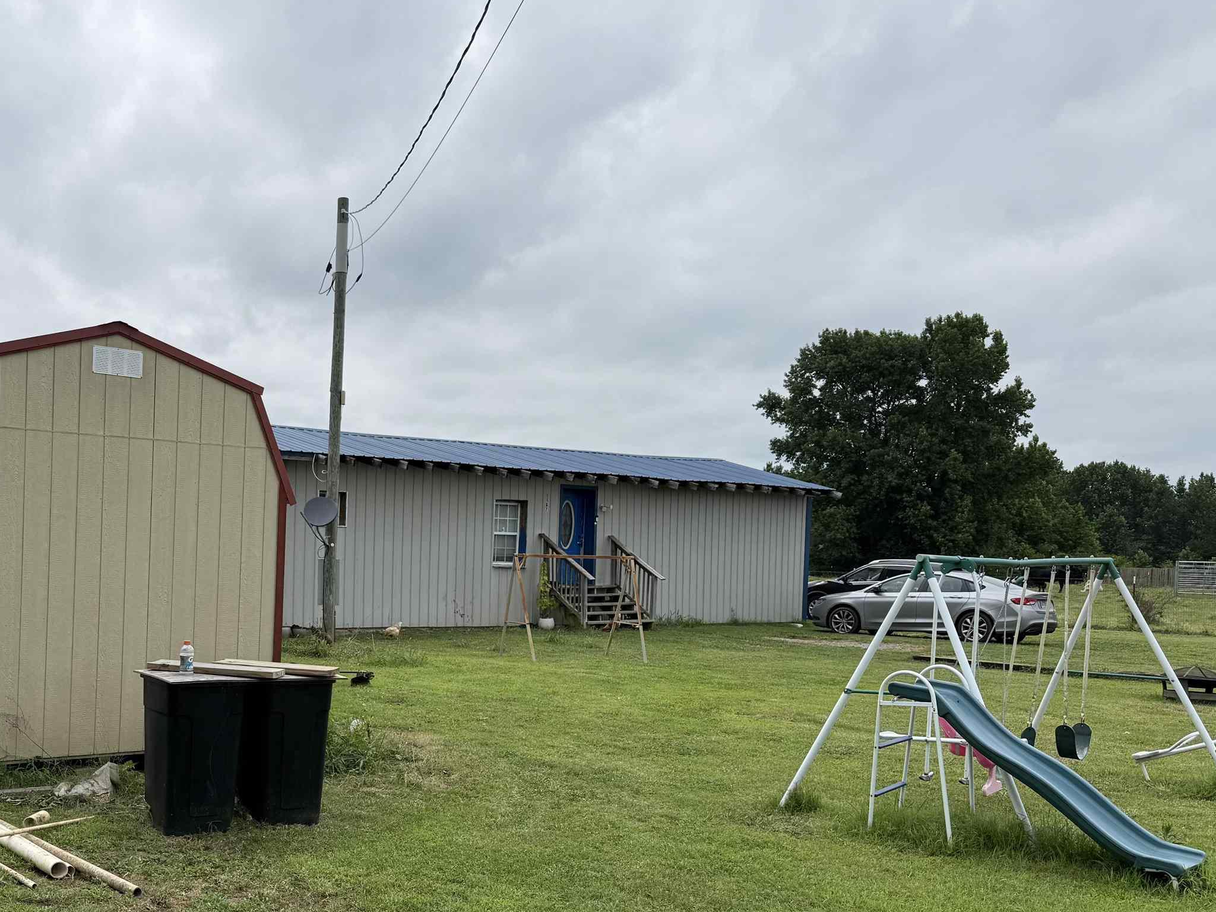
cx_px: 328
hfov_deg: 49.6
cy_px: 575
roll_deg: -2.1
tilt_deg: -2.3
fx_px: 1265
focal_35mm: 36
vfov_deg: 39.4
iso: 80
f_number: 1.78
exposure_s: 1/5714
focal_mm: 6.76
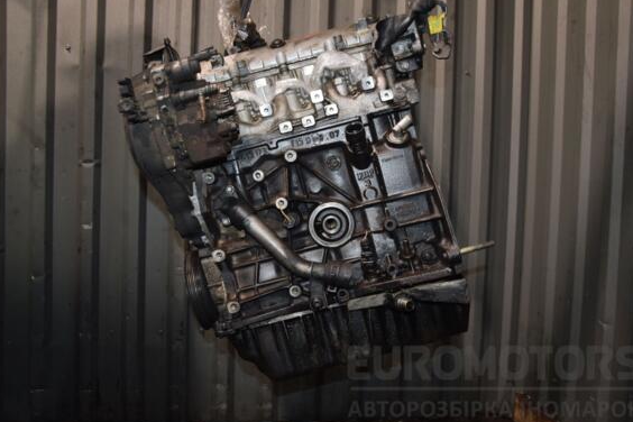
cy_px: 213
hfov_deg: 56.4
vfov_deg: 39.4
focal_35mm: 34
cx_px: 327
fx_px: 590
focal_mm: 21
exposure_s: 1/60
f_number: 5
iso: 800
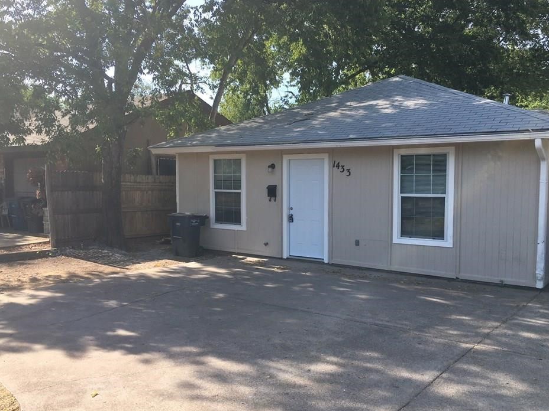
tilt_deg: -3.7
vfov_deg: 44.1
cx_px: 283
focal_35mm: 32
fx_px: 508
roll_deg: +0.5
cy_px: 217
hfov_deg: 56.8
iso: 25
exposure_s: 1/761
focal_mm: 4.15
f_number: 2.2
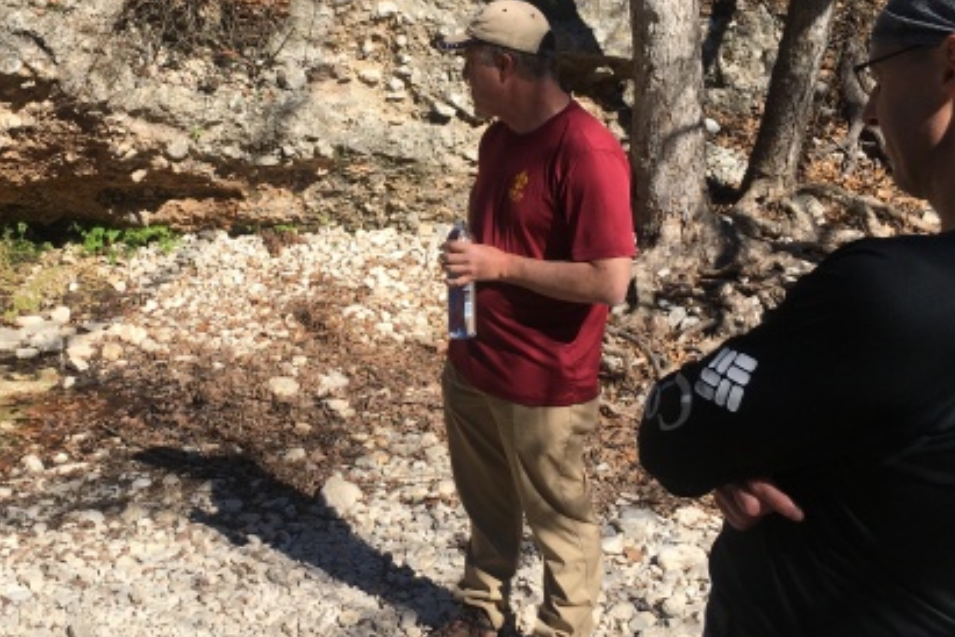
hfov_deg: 41.5
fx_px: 1247
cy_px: 263
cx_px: 332
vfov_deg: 28.6
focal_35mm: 47
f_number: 2.2
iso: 25
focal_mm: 4.15
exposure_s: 1/1538
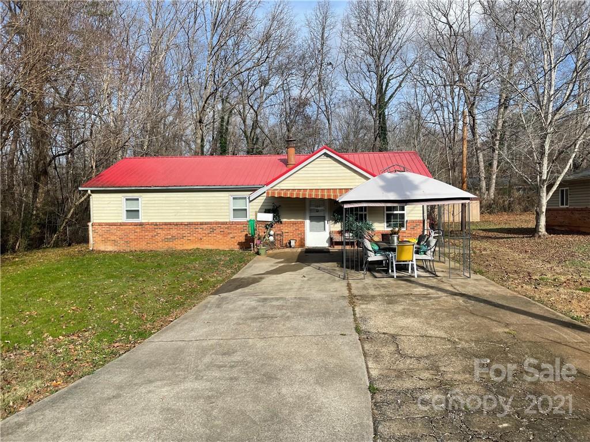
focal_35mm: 26
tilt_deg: -2.3
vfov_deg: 53.1
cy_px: 221
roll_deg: +0.5
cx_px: 295
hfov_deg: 67.3
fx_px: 443
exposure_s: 1/3509
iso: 32
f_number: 1.6
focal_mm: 4.2
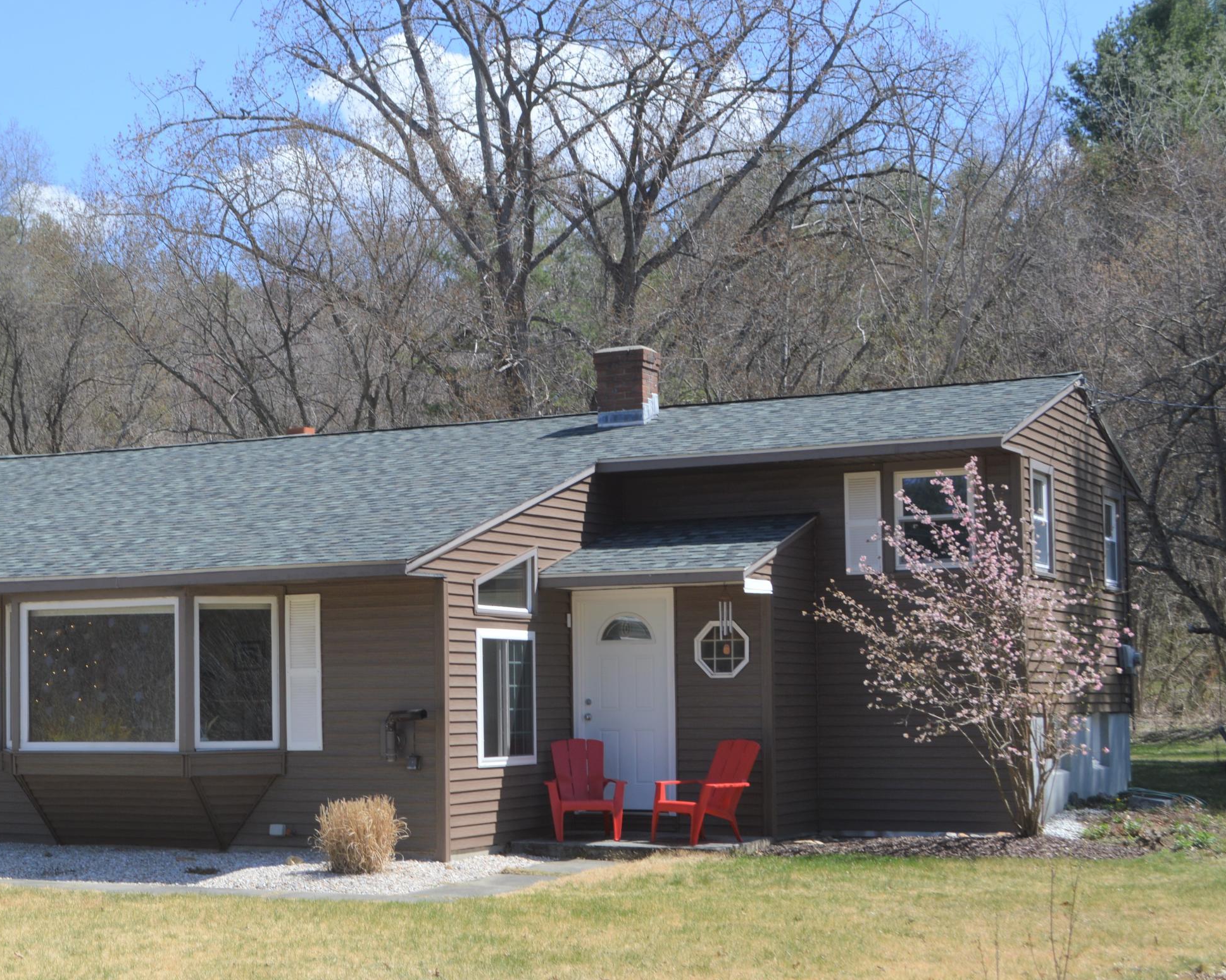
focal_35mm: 61
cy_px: 599
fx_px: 2213
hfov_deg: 30.4
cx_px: 285
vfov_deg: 24.9
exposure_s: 1/200
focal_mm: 28
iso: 100
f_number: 7.1
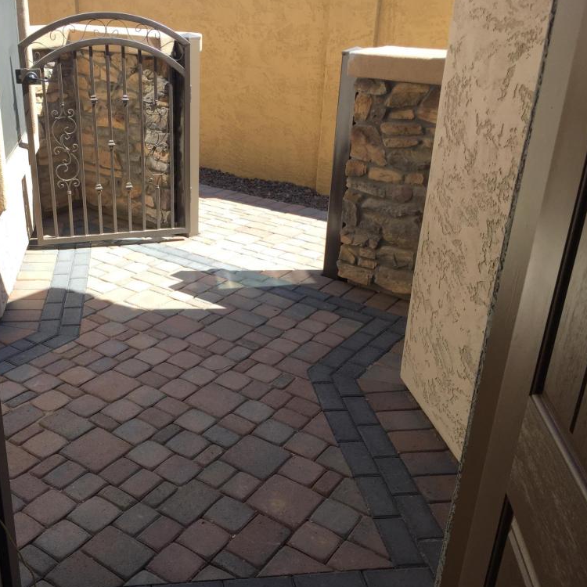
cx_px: 204
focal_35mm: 35
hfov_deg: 46.6
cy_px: 290
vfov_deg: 47.2
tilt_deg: -23.4
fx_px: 671
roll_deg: -1.2
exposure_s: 1/507
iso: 32
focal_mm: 4.15
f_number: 2.2
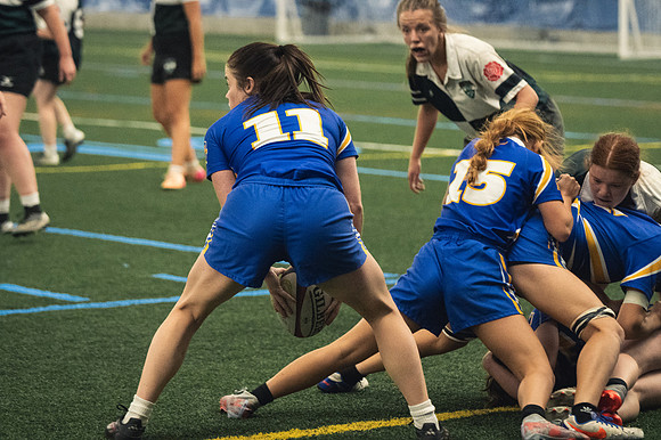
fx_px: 3028
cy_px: 220
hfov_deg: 12.5
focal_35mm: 165
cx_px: 330
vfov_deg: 8.3
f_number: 2.8
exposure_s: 1/500
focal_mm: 110
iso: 9000
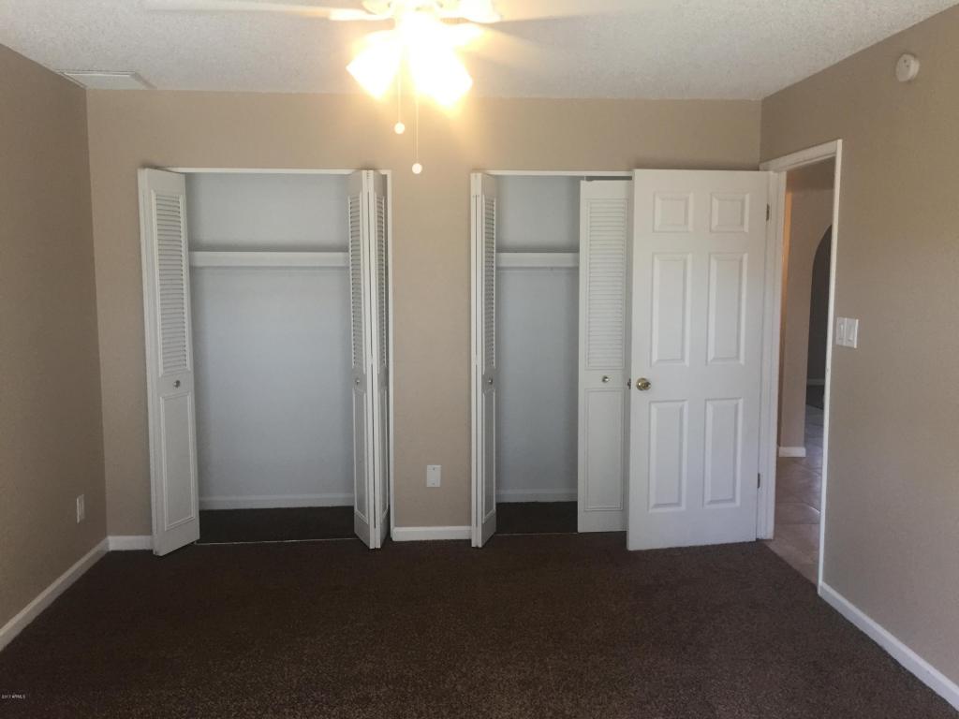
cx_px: 480
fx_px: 803
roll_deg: +0.0
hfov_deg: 61.7
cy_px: 360
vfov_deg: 48.2
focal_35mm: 29
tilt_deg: -6.0
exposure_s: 1/30
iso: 50
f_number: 2.2
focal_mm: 4.15
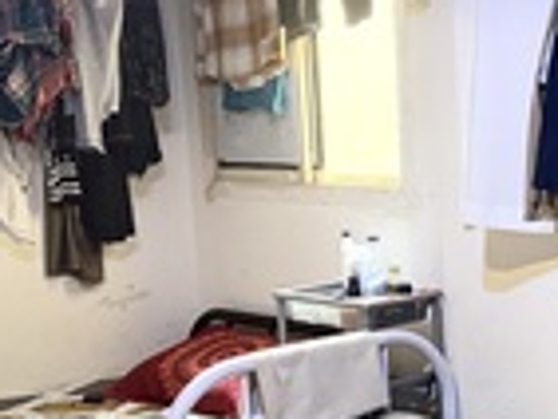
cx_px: 564
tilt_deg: -8.7
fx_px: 1258
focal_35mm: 78
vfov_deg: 18.8
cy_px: 314
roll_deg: +1.2
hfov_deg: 23.9
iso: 800
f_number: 1.78
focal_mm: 6.76
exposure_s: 1/60
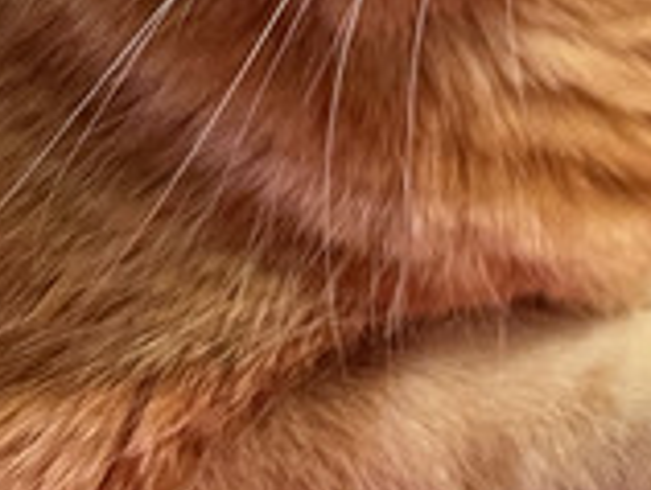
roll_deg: -0.4
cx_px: 1154
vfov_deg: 12.9
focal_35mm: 105
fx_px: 1978
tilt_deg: -15.8
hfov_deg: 16.0
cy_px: -371
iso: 400
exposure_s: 1/40
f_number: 1.6
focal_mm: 5.1
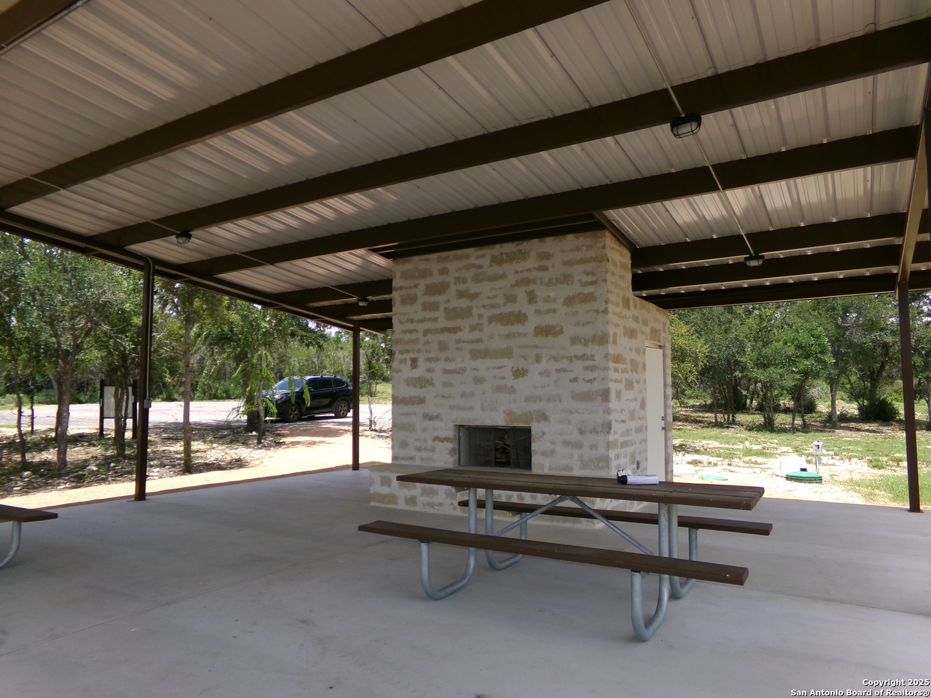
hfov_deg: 71.6
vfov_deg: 56.8
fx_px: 645
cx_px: 466
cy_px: 349
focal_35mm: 24
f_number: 3.7
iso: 100
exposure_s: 1/480
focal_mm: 4.3
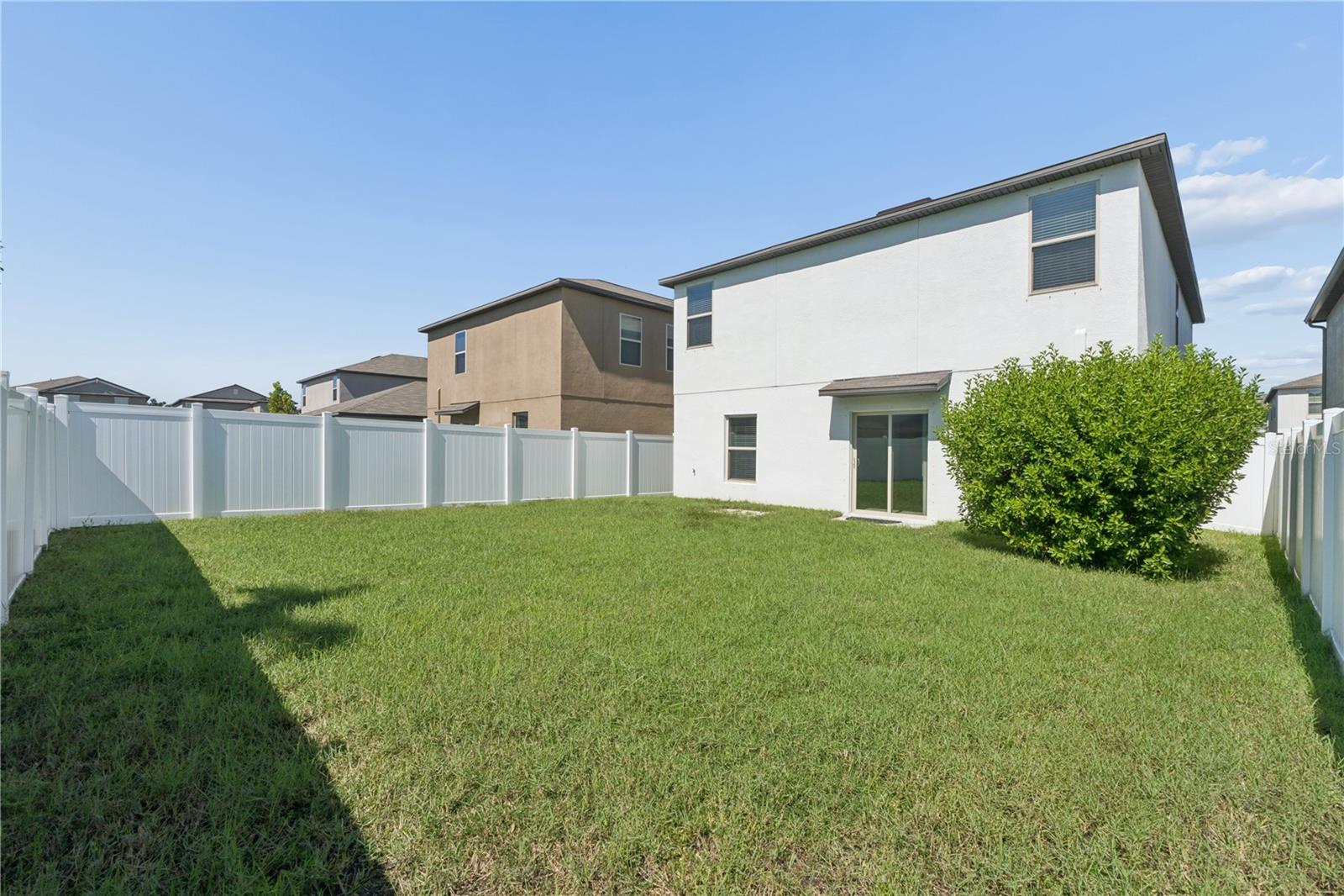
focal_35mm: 15
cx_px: 672
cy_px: 448
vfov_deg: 77.3
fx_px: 560
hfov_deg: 100.4
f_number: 8
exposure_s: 1/800
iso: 160
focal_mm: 10
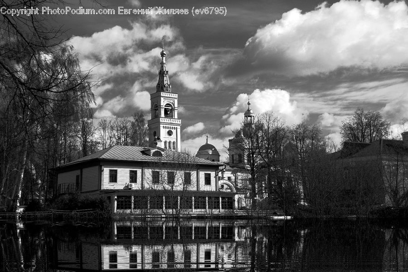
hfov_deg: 37.9
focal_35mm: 52
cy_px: 136
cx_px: 204
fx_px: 595
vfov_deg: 25.7
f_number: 4.5
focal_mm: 35
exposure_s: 1/1000
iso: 250
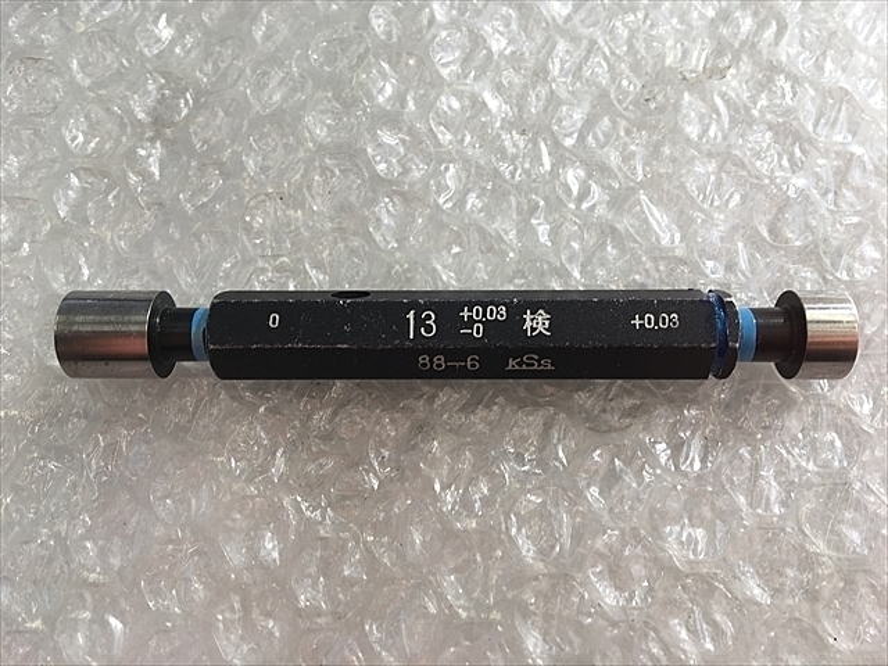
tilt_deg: -72.4
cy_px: 333
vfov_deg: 48.2
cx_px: 444
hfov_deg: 61.7
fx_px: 744
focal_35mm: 29
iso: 25
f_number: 2.2
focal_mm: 4.15
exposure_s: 1/60
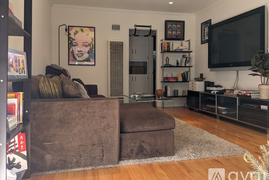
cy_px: 81
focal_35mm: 29
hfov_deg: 63.6
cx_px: 137
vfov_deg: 44.9
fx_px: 217
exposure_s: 1/66.8
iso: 47
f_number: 1.73
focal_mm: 4.38
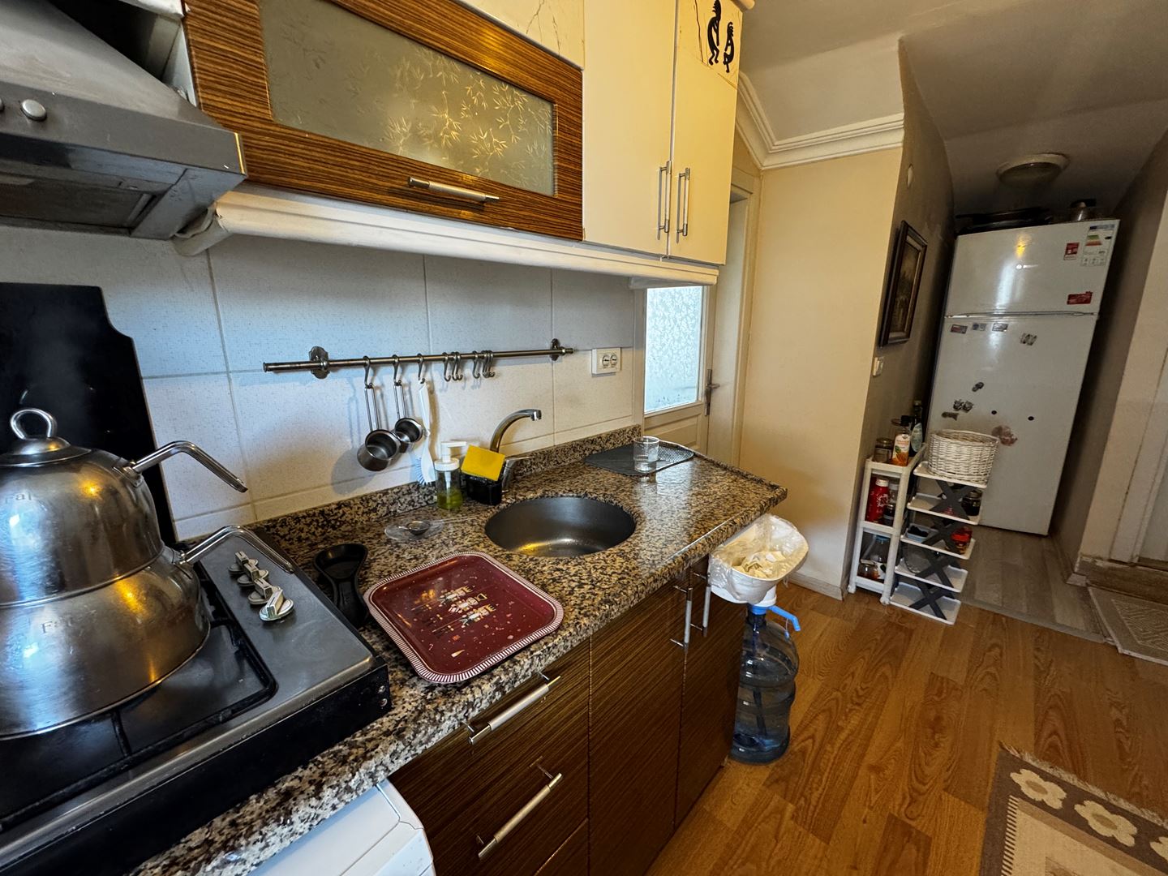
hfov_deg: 102.1
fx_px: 472
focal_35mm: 14
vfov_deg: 85.7
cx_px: 584
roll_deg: +0.7
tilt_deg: -14.0
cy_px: 438
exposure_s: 1/50
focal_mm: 2.22
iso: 320
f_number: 2.2
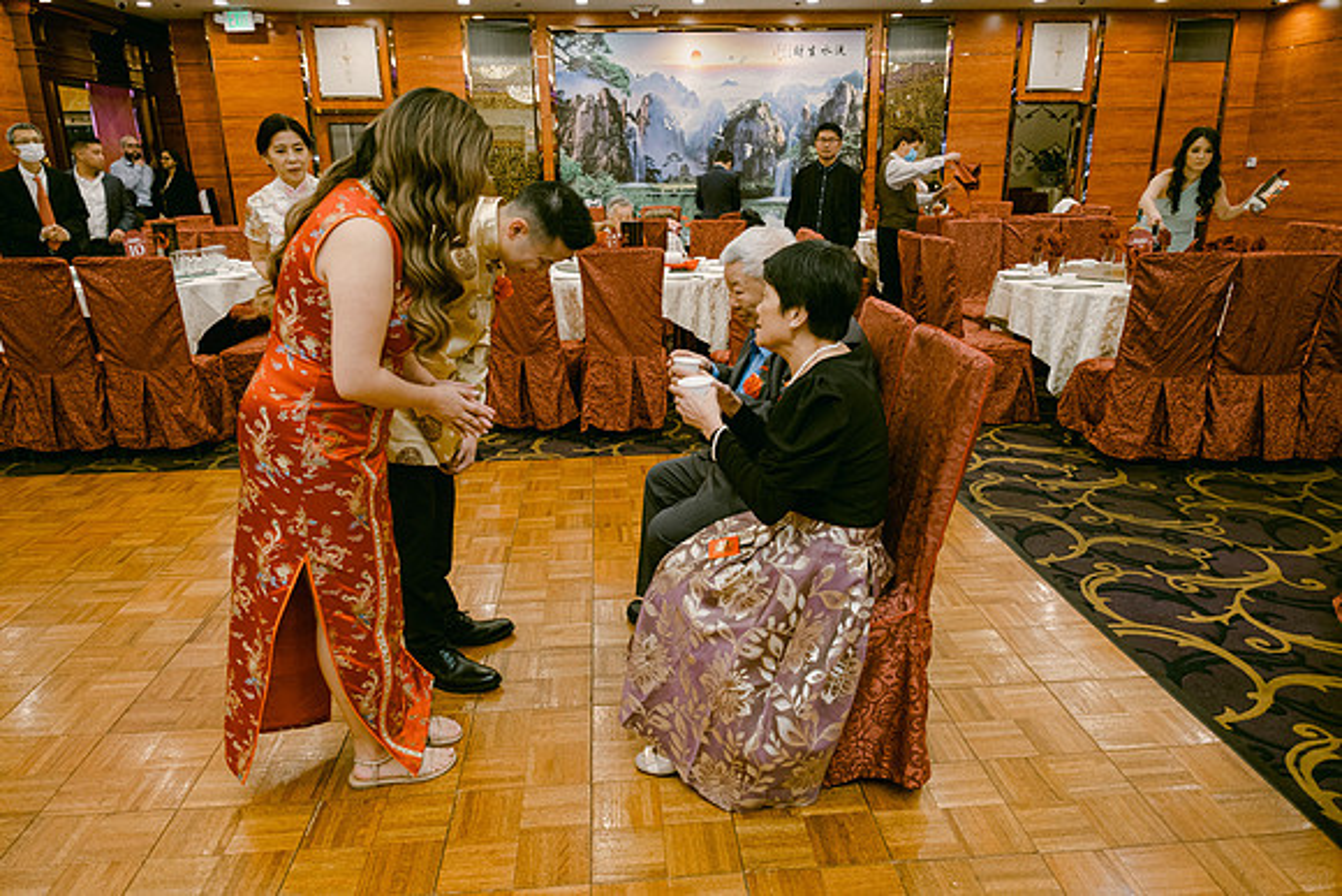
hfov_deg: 73.7
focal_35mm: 24
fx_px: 895
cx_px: 671
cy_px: 448
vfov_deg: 53.2
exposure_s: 1/125
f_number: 2.8
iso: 1000
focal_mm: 16
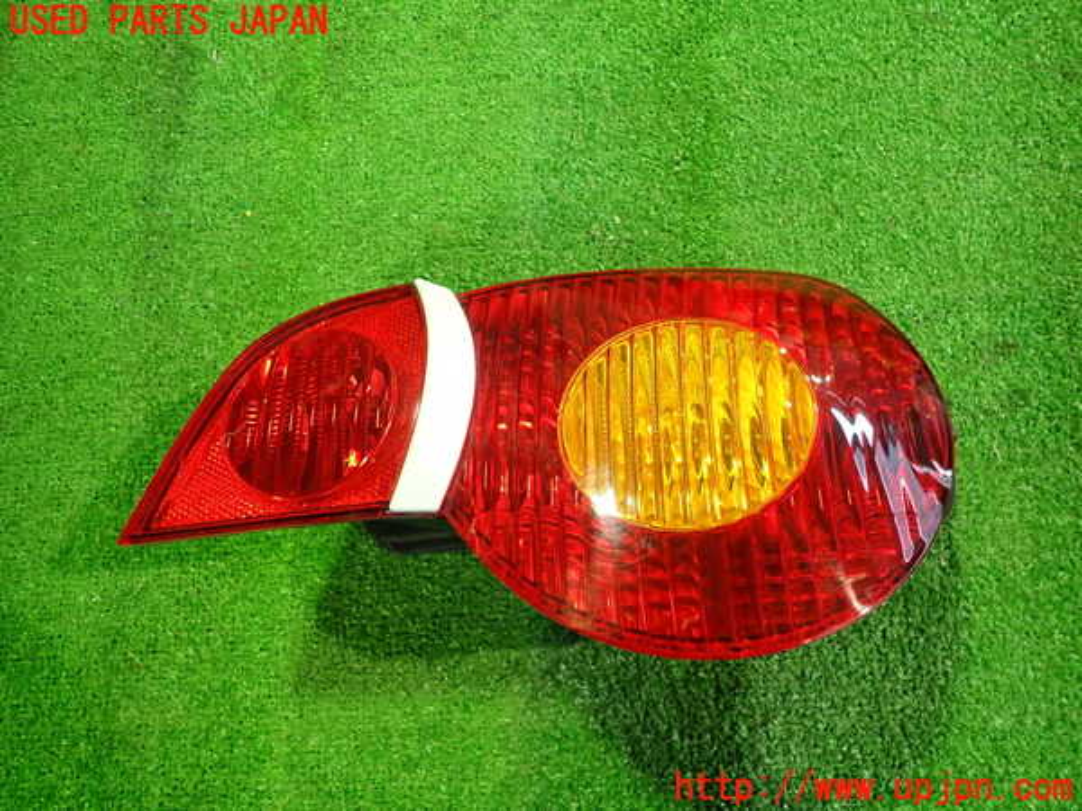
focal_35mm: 25
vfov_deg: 54.9
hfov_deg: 69.4
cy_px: 406
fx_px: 781
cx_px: 541
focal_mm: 4.5
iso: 500
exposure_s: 1/30
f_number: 2
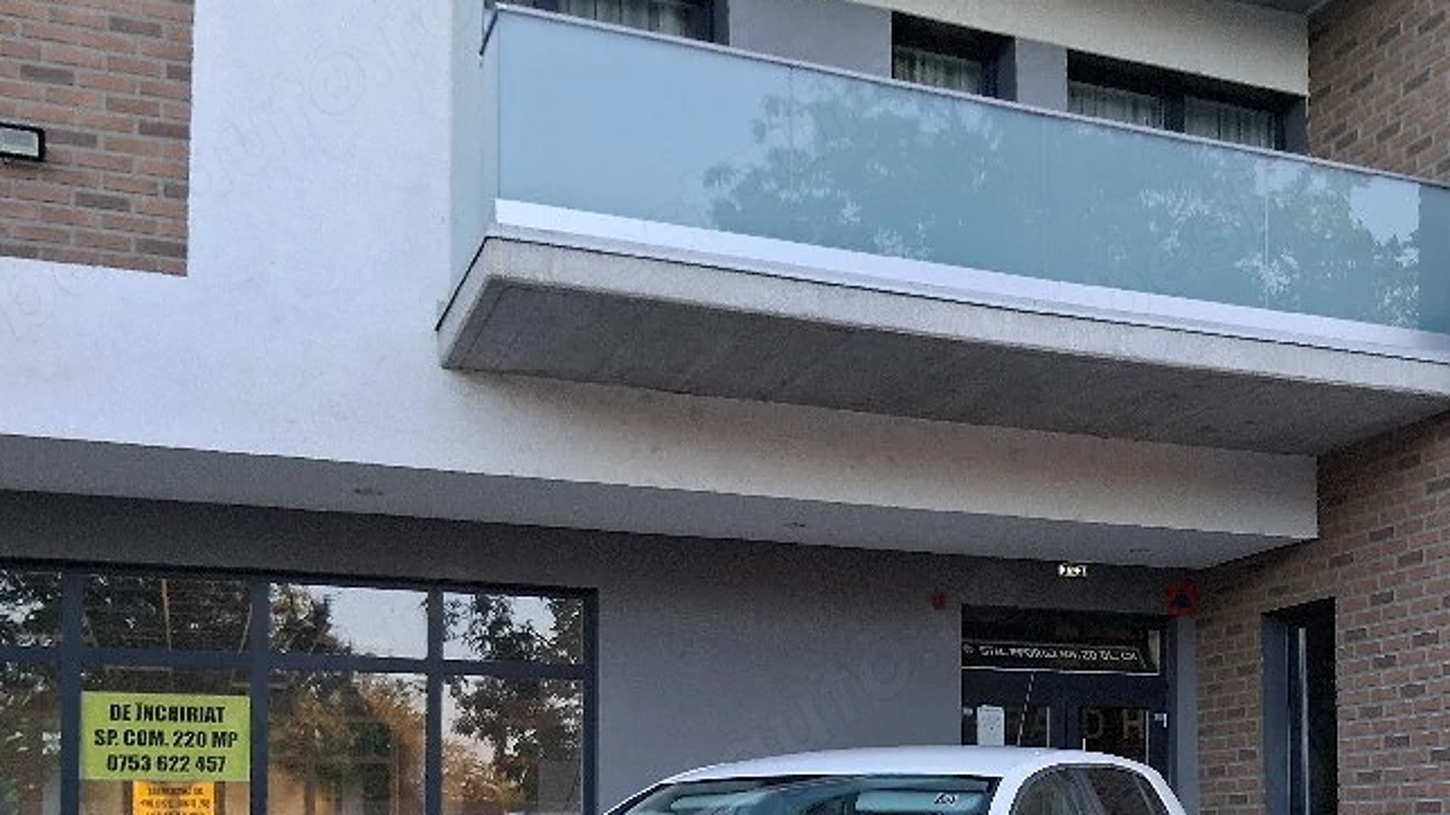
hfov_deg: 45.7
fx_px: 1691
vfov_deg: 26.0
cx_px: 961
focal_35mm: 44
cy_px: 763
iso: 100
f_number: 1.8
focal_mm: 3.98
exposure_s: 1/100
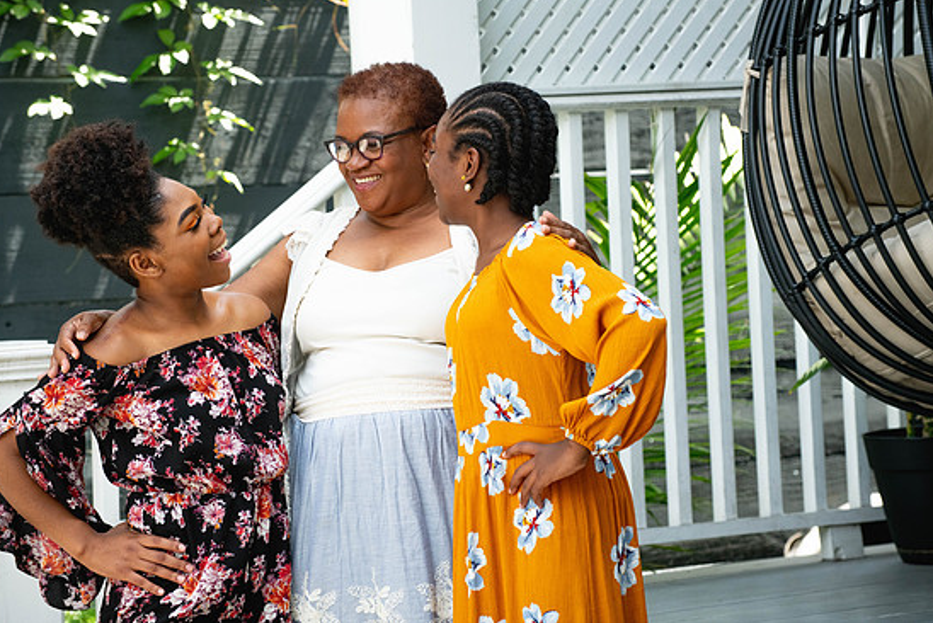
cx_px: 484
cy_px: 295
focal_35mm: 164
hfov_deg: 12.5
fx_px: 4252
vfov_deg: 8.4
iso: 1250
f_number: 5.6
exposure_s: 1/1000
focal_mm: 155
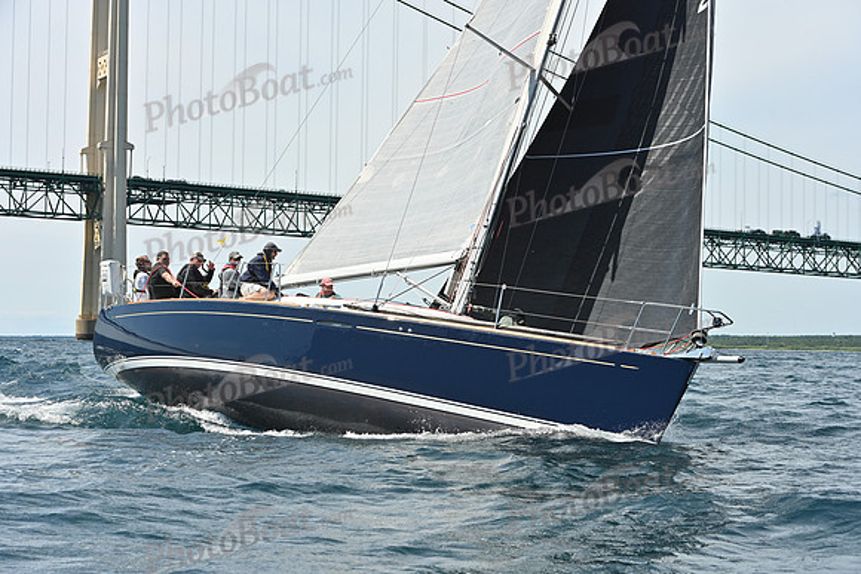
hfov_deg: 28.8
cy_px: 287
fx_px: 1674
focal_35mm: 70
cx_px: 430
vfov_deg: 19.5
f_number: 7.1
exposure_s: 1/1250
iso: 320
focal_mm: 70
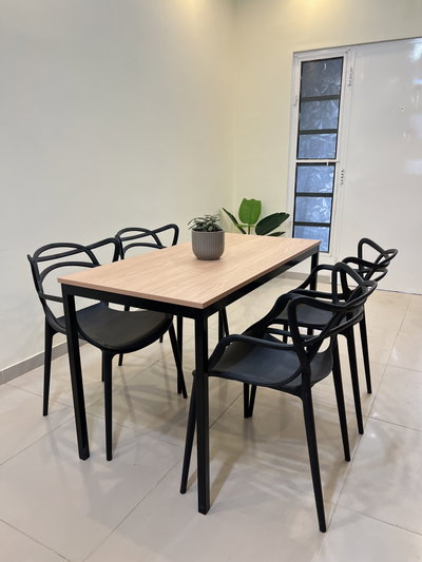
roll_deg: +0.2
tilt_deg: -16.3
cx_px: 211
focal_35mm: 26
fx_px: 422
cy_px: 281
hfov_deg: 53.1
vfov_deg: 67.3
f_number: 1.5
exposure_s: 1/100
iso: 125
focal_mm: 5.7
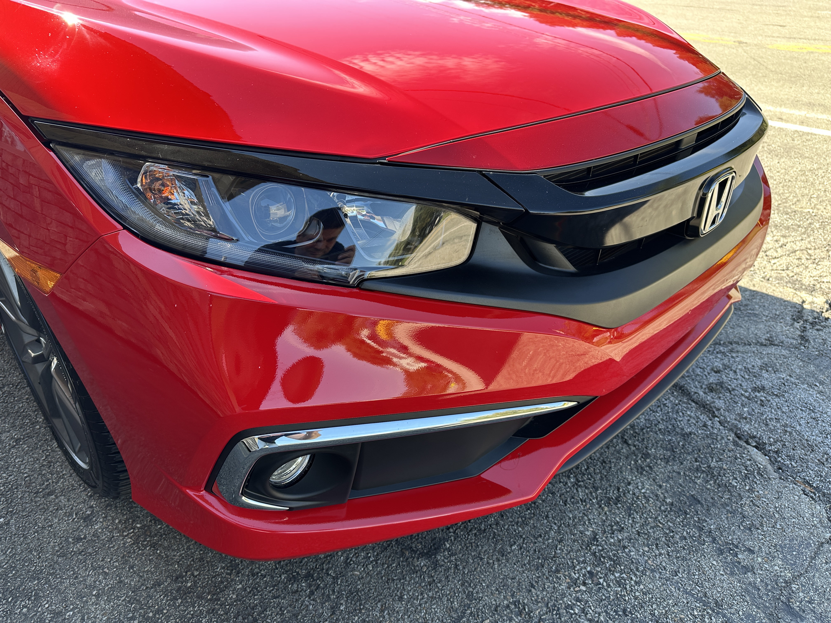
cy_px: 312
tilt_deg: -26.8
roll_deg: +2.9
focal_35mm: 24
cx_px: 416
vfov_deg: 56.8
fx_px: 576
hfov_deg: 71.6
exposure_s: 1/355
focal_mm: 6.86
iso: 80
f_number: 1.78
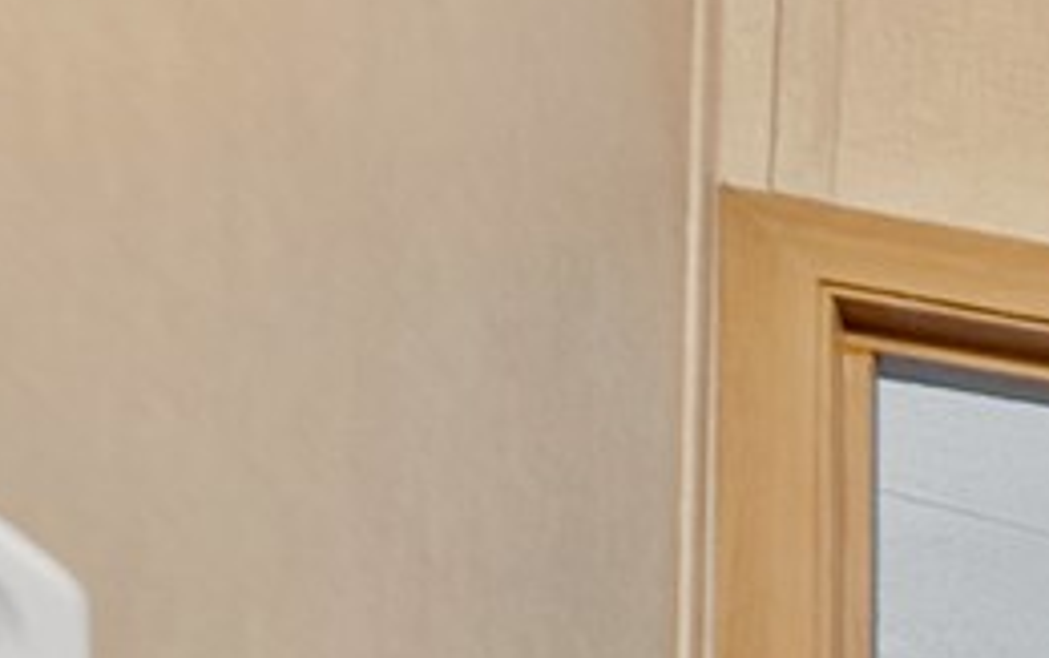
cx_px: 3143
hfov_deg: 11.5
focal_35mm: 94
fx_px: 2690
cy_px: 1885
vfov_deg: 10.5
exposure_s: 1/20
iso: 640
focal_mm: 12
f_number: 2.8
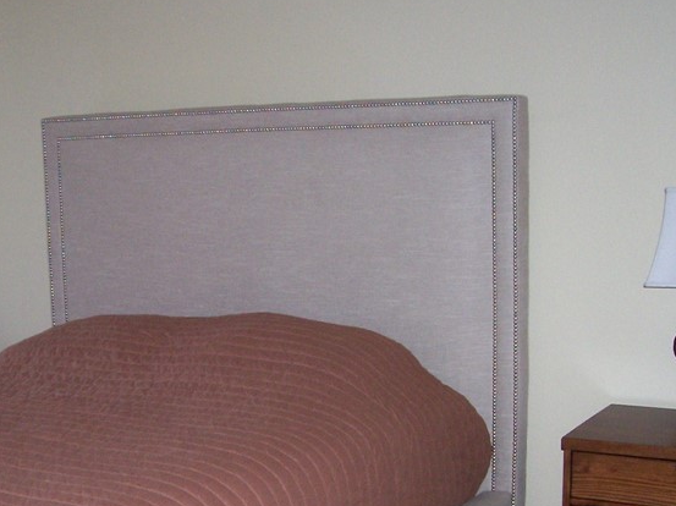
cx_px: 227
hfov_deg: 30.5
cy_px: 395
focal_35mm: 63
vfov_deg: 23.0
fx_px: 1229
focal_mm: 5.6
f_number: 2.7
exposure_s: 1/112
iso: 140
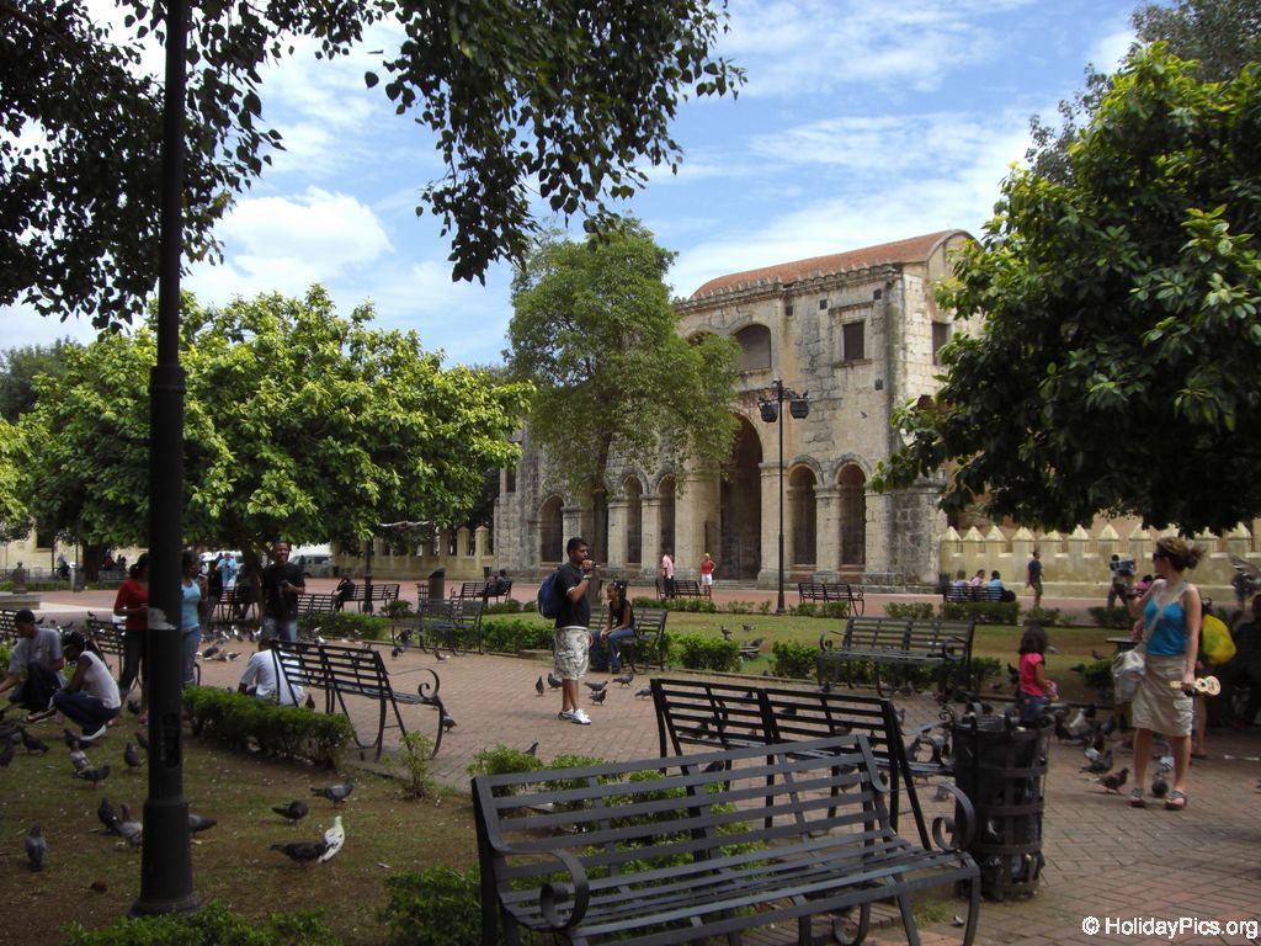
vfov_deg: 37.7
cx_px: 630
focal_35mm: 38
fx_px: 1384
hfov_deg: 49.0
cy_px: 473
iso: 64
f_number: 2.7
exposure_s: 1/1000
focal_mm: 6.2
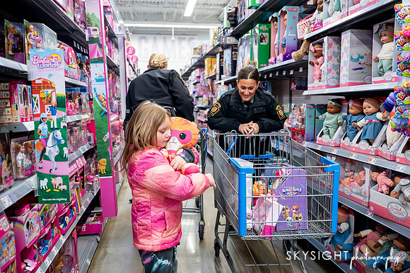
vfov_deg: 46.4
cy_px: 136
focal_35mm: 28
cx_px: 205
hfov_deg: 65.5
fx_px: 319
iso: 3200
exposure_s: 1/320
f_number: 3.2
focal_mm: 28
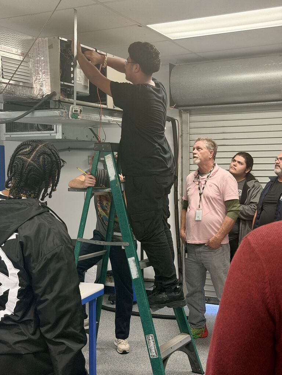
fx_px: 521
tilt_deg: -2.9
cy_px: 188
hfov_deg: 30.3
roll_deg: +0.3
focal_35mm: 48
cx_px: 141
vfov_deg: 39.7
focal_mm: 6.76
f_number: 1.78
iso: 250
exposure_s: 1/120
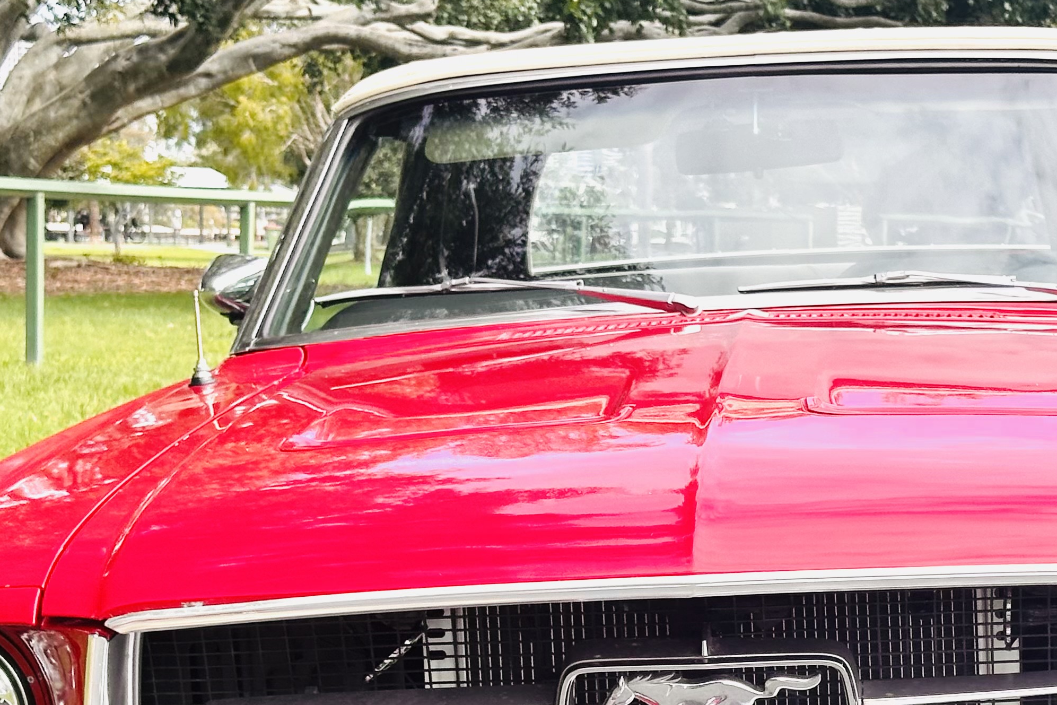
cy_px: 551
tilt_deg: -5.4
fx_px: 2965
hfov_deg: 20.1
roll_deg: -1.7
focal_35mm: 101
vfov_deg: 13.5
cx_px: 772
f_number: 1.78
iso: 64
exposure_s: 1/1541
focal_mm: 6.86
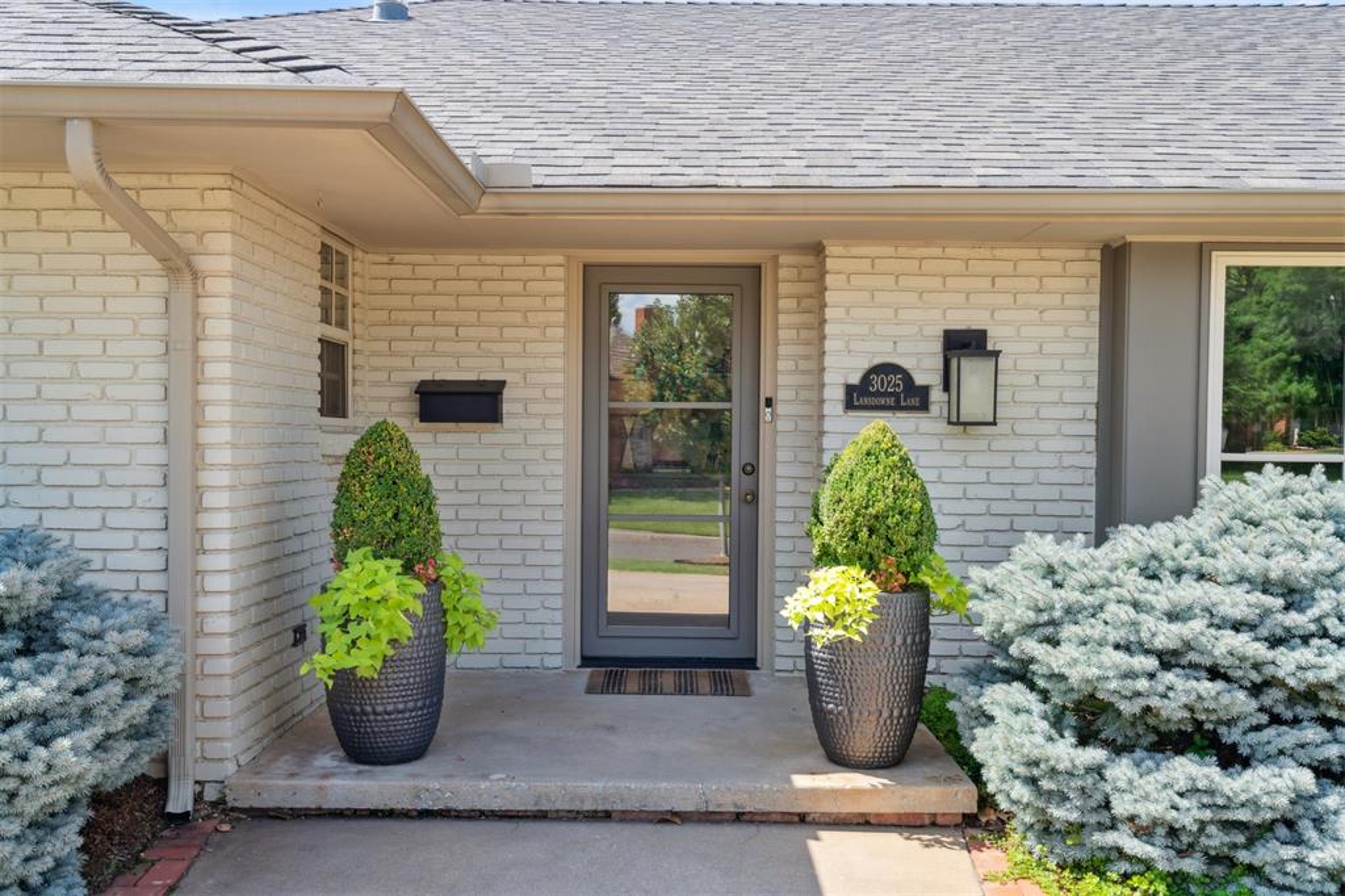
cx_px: 672
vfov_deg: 43.6
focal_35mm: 30
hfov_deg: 61.9
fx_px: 1120
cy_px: 448
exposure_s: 1/250
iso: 200
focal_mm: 30
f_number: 7.1
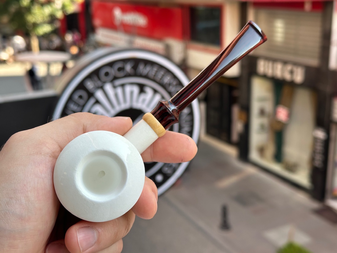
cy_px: 126
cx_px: 168
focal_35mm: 48
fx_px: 467
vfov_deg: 30.3
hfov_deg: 39.7
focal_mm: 6.86
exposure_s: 1/489
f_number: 1.78
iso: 64
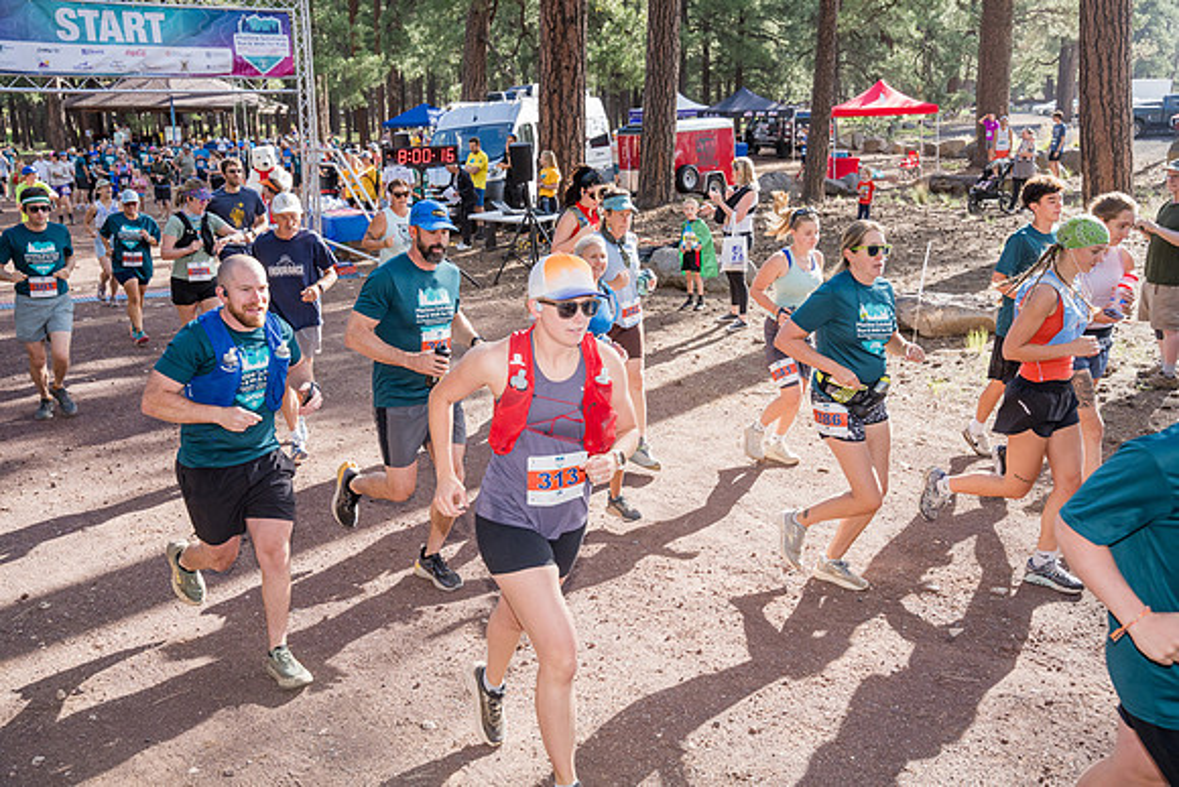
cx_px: 590
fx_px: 1146
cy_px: 394
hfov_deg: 54.4
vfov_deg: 37.9
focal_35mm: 35
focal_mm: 35
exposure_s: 1/640
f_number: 5
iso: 800
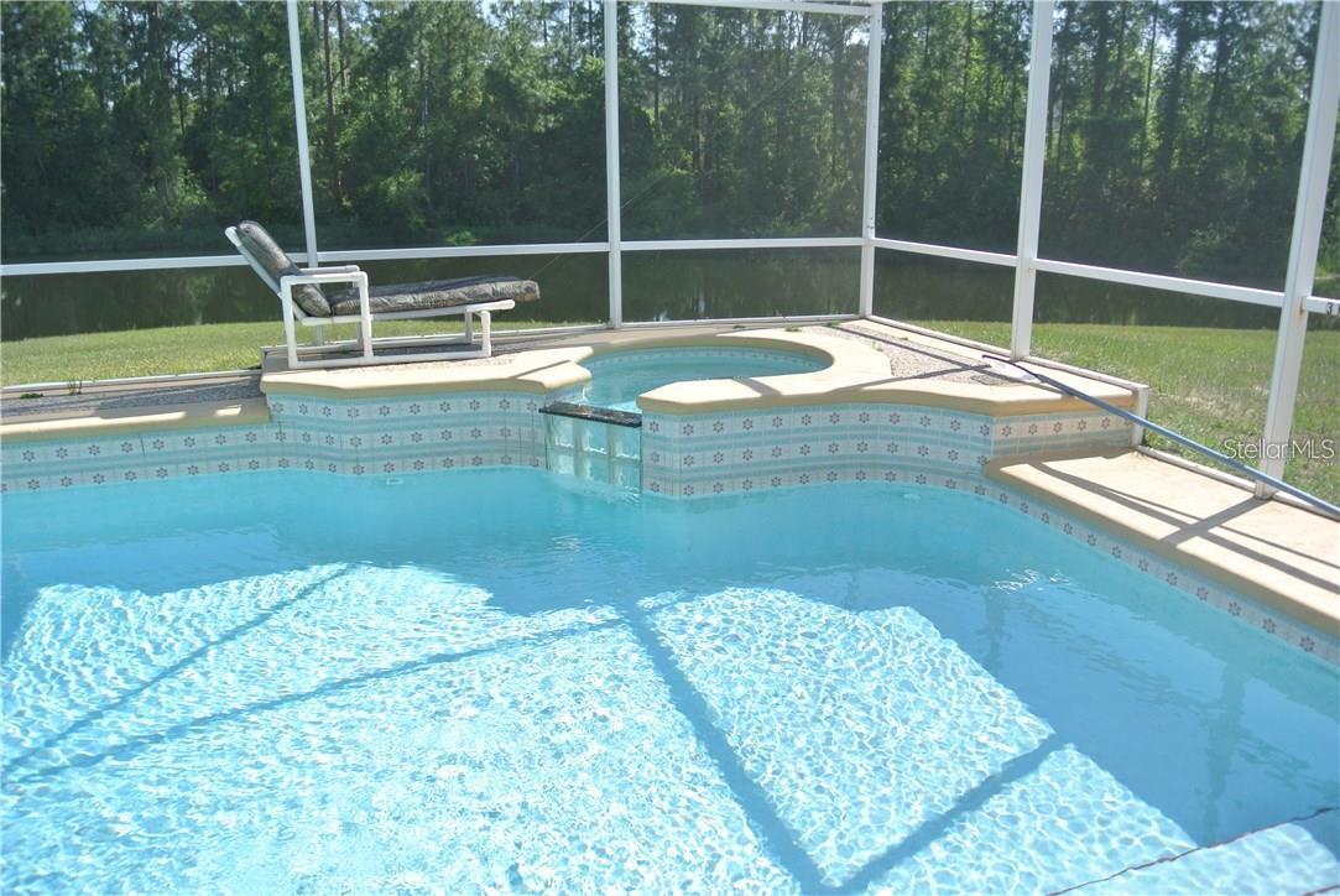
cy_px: 448
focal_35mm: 27
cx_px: 670
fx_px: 1006
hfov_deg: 67.3
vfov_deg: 48.0
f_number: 3.5
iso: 100
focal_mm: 10
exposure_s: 1/400
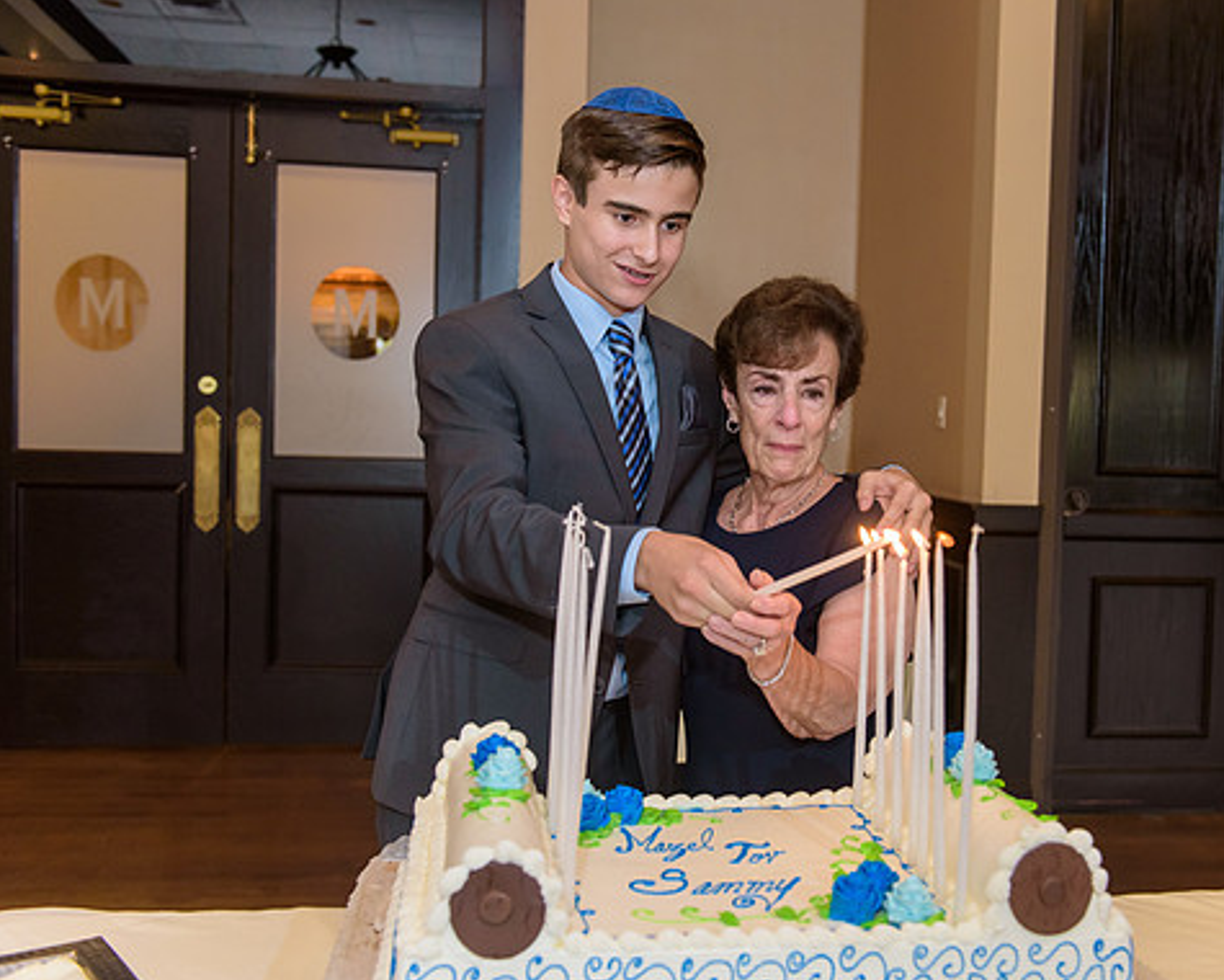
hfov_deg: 46.5
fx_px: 1413
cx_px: 742
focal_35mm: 39
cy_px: 494
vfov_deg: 38.2
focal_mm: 34
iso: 1600
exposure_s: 1/125
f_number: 3.2
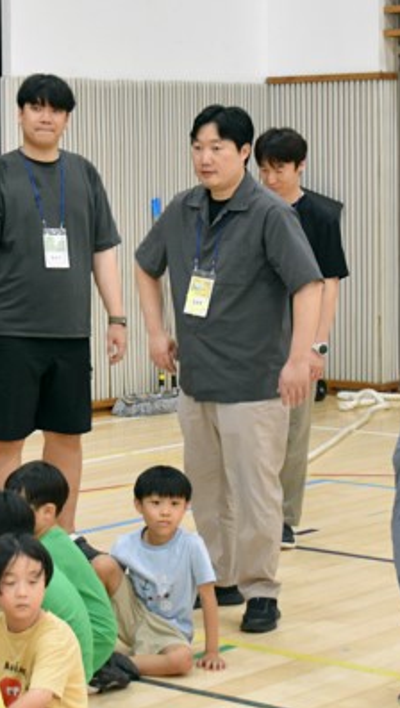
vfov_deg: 20.6
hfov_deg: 11.7
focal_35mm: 103
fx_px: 1941
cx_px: 57
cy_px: 248
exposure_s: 1/60
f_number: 4
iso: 1250
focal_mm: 29
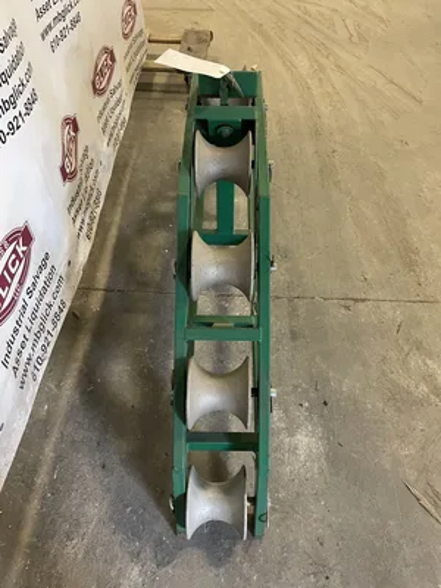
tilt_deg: -49.2
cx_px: 220
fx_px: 442
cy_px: 294
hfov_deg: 53.1
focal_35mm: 26
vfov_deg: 67.3
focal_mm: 4.2
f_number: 1.6
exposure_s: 1/60
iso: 400
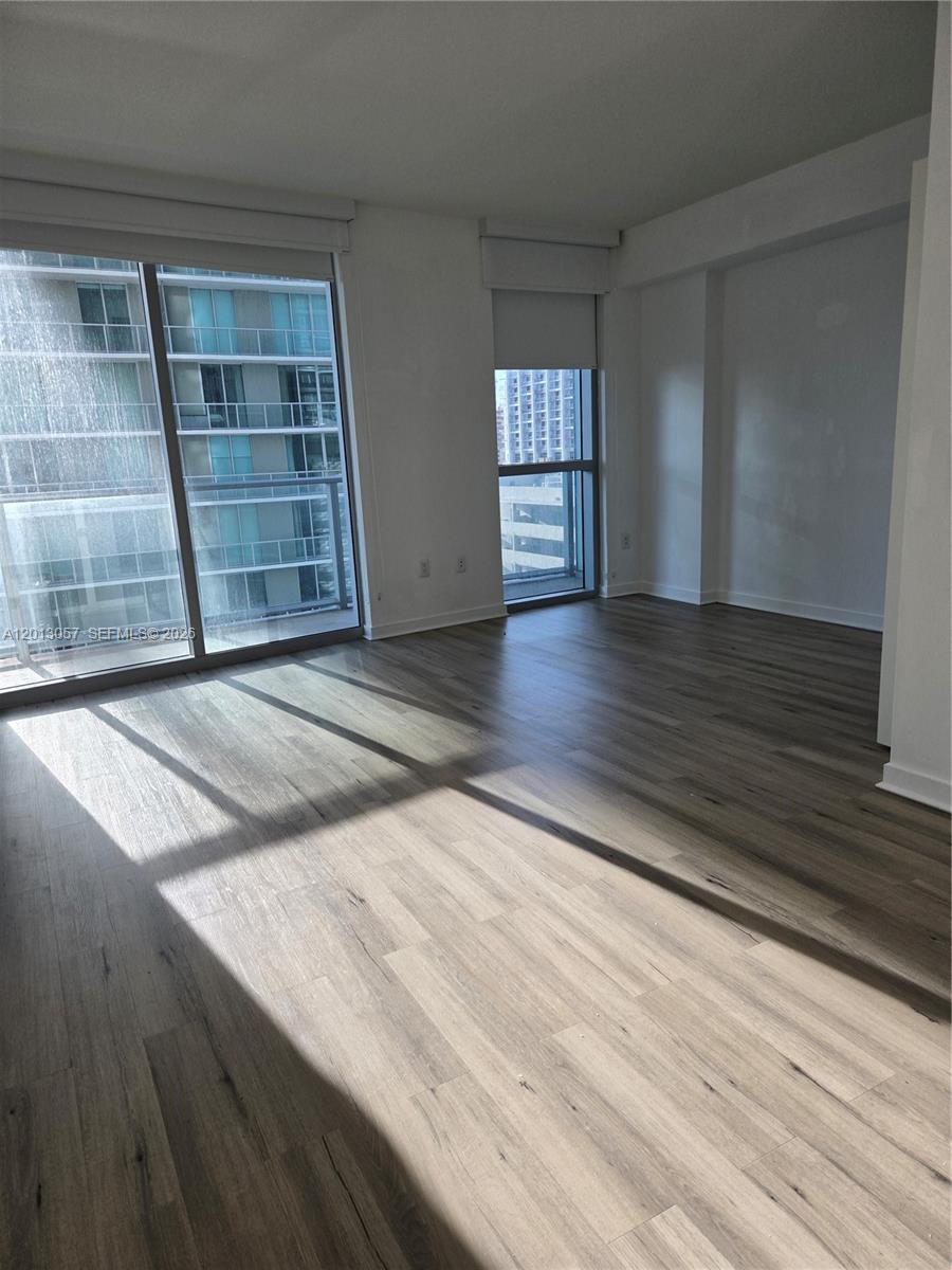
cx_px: 476
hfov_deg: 58.9
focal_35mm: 23
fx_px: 843
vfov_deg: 73.9
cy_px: 635
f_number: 1.8
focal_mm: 5.4
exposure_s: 1/796
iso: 80
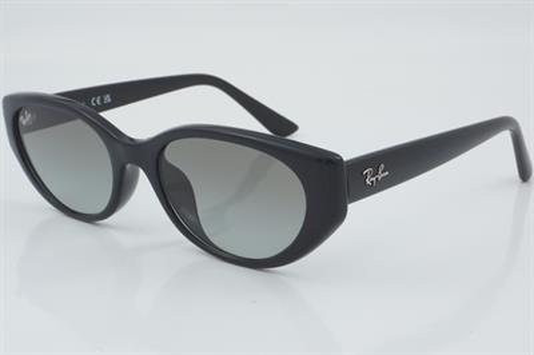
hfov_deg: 27.0
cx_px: 267
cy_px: 178
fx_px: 1112
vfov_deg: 18.2
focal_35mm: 75
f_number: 32
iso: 100
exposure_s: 1/3
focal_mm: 50
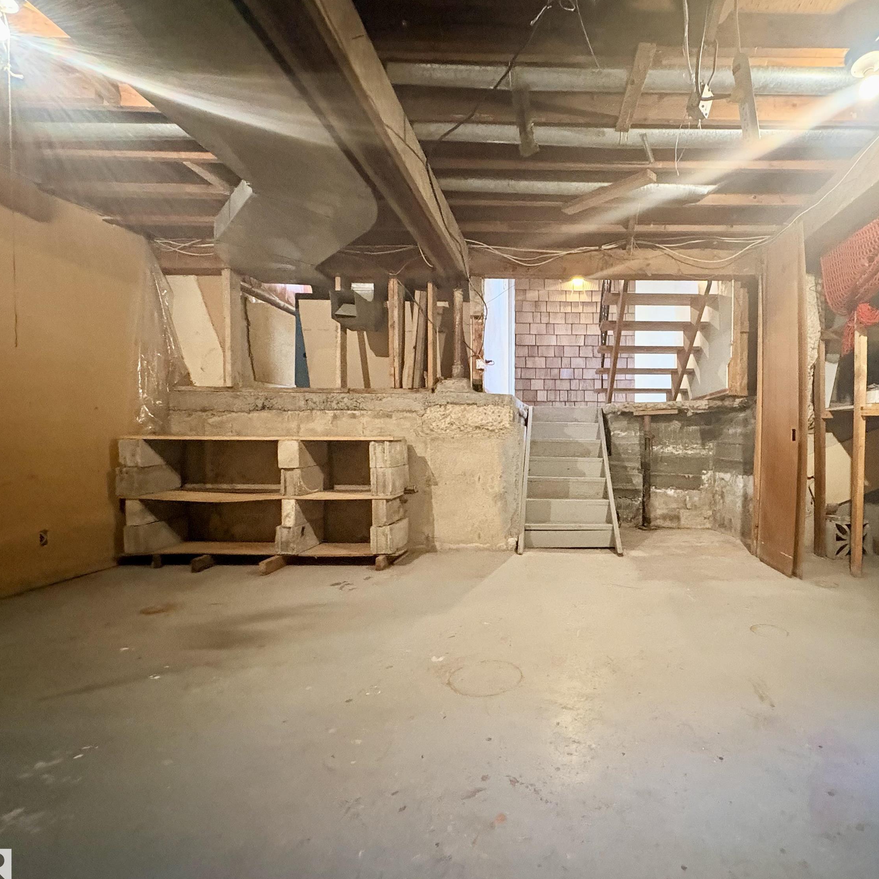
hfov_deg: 81.5
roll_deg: +0.2
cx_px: 576
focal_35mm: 17
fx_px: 488
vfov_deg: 84.0
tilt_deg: -0.8
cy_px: 449
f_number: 2.2
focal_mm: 2.22
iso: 1000
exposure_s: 1/30
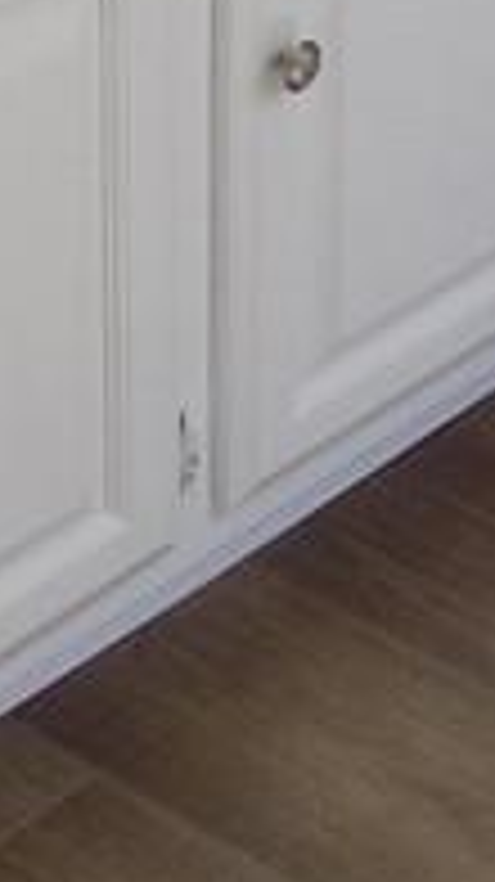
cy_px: -644
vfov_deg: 14.6
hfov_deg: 8.5
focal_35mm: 131
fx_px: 3062
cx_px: 1143
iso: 80
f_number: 3.1
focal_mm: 4
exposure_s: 1/100
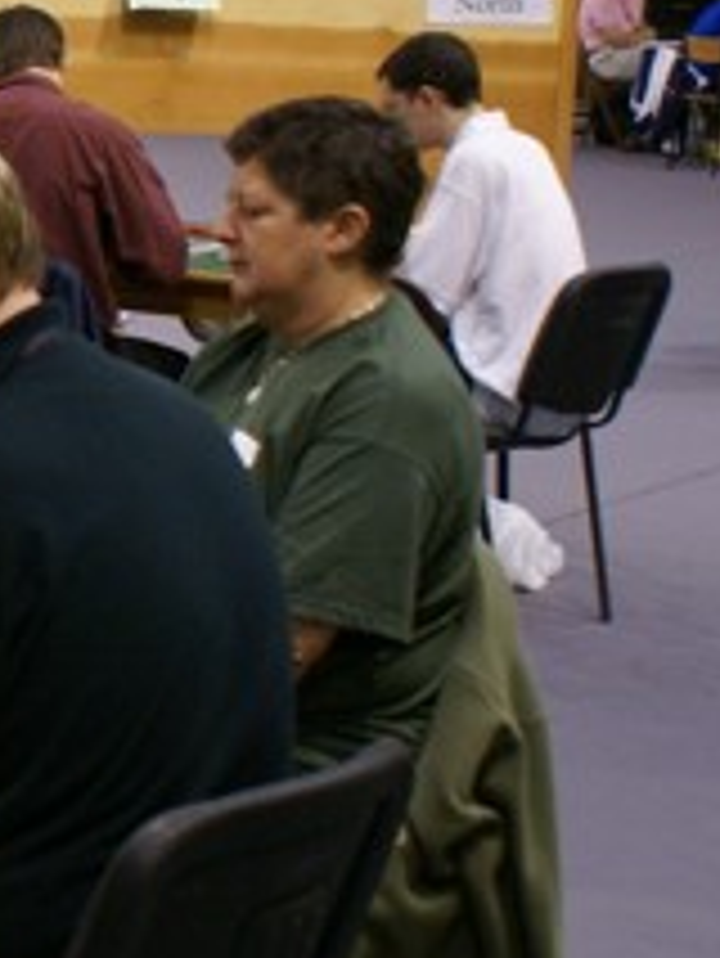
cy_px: 324
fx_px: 3158
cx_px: -788
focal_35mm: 114
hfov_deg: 11.5
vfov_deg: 17.2
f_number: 5.6
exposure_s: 1/25
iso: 400
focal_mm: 24
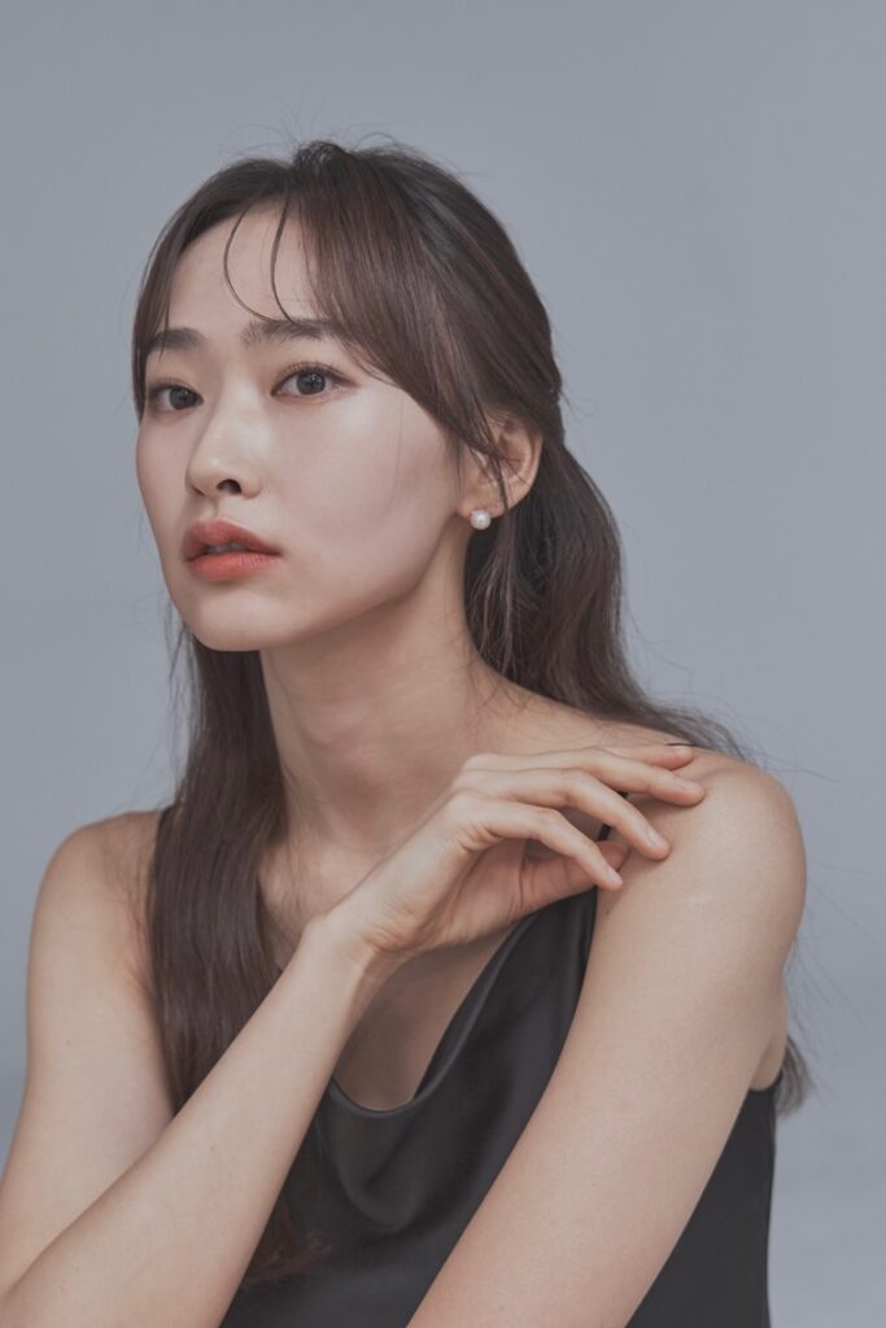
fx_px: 2989
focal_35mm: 81
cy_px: 664
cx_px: 443
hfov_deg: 16.9
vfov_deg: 25.1
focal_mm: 54
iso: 320
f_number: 4
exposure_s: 1/125
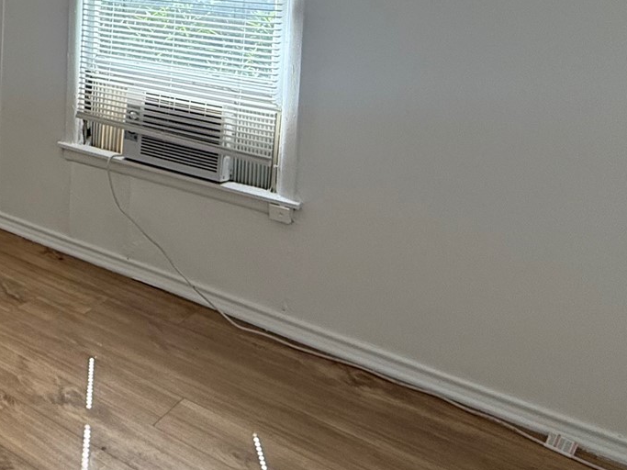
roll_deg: -0.8
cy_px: -3
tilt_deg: -5.2
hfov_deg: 36.4
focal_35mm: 42
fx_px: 761
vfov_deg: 31.7
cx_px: -94
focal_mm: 2.22
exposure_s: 1/269
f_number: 2.2
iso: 64
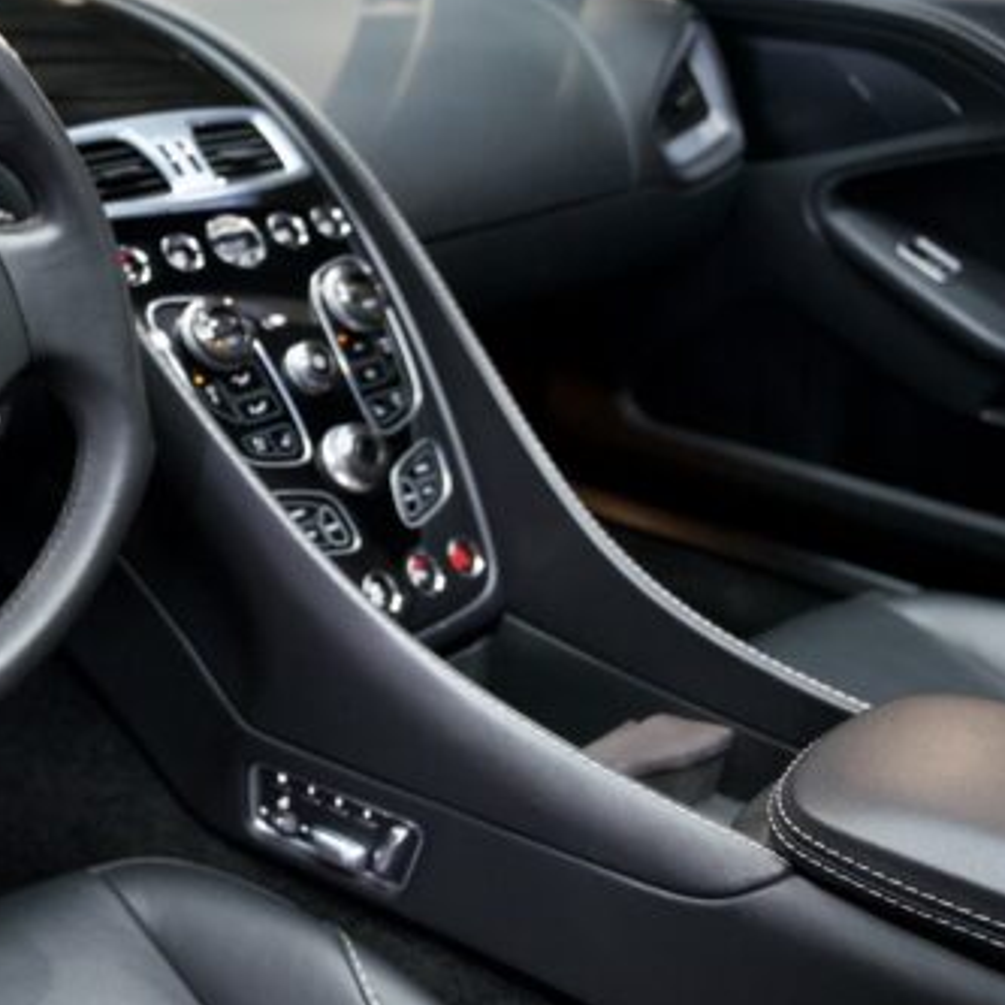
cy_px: 386
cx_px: 48
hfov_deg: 33.6
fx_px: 1544
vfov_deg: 35.9
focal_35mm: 47
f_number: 2.8
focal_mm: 24
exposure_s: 1/80
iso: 3200
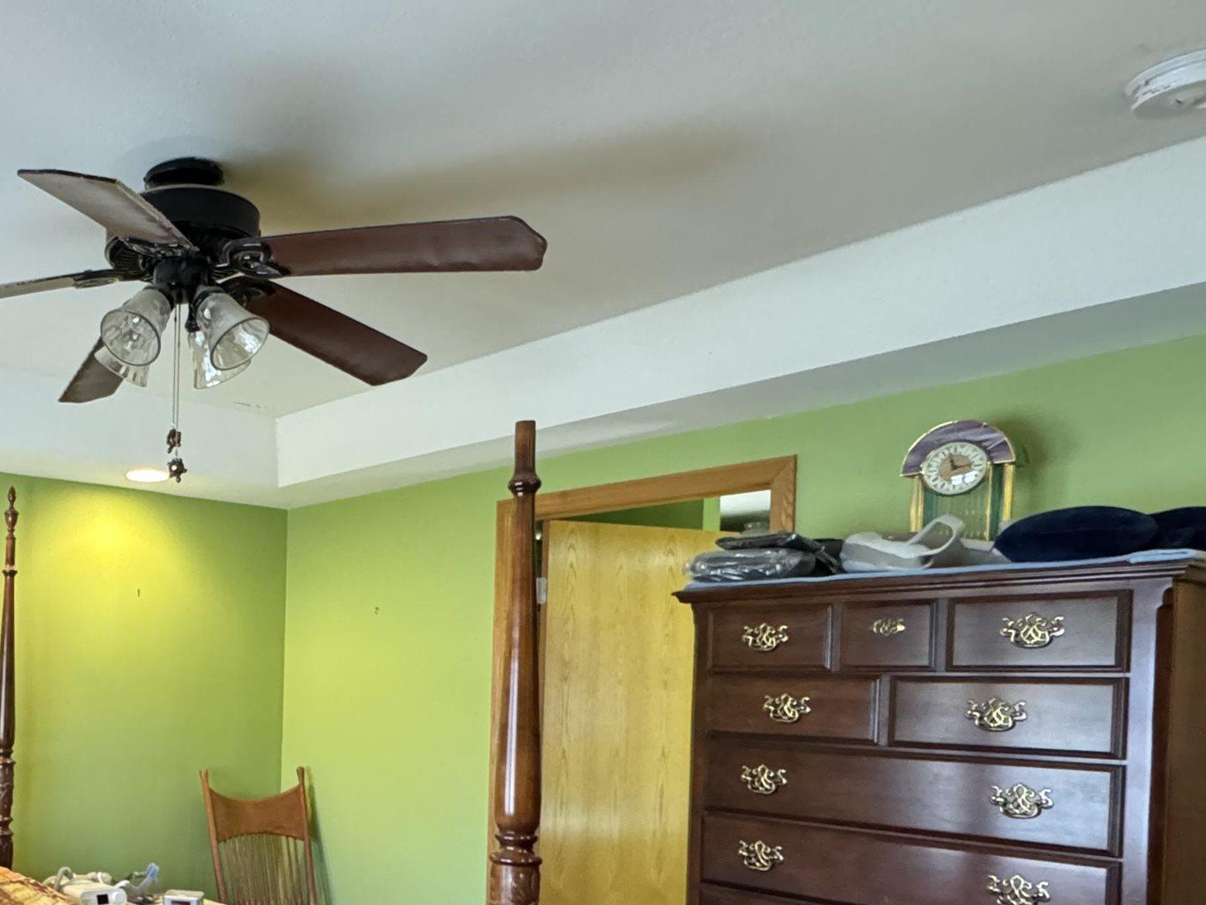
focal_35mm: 31
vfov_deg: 43.6
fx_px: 1080
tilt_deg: -1.9
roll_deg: -1.1
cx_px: 31
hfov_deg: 49.1
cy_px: 705
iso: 800
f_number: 2.2
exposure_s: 1/40
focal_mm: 2.22
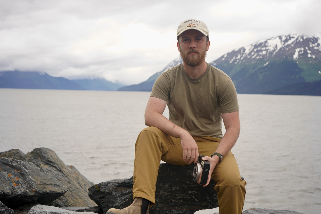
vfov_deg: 27.6
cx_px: 160
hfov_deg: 40.3
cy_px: 107
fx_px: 437
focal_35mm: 49
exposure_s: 1/320
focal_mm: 49
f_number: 5
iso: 100
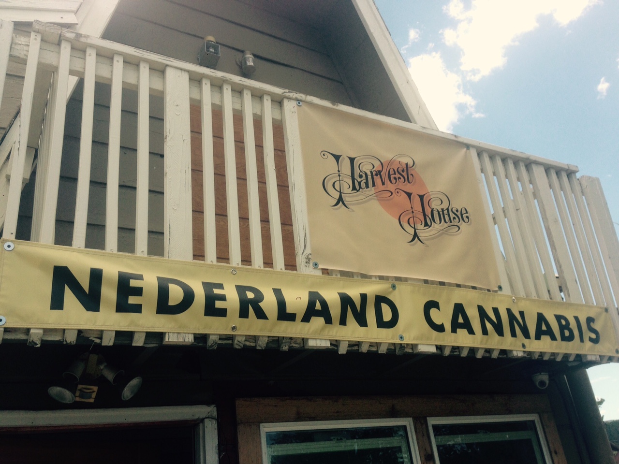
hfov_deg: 55.4
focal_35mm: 33
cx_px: 310
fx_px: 590
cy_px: 232
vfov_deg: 42.9
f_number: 2.4
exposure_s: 1/526
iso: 50
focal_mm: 4.12
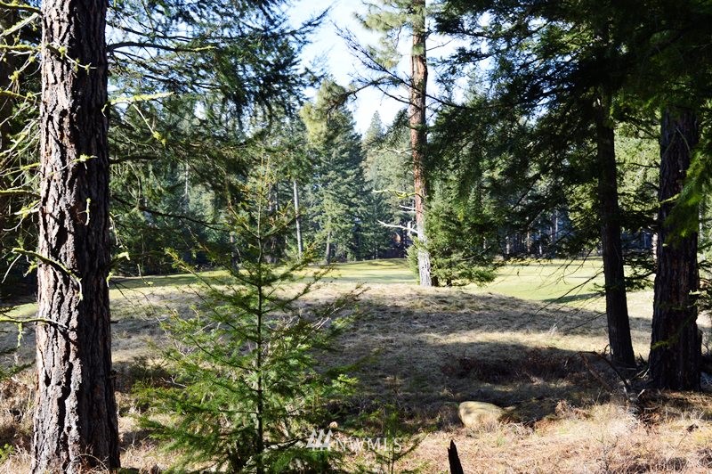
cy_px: 237
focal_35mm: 52
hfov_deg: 37.9
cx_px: 356
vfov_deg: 25.7
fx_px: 1037
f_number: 9
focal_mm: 35
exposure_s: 1/160
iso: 400
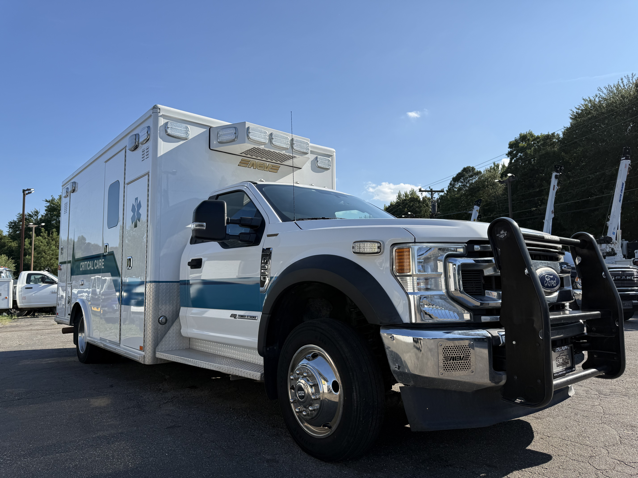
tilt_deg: +6.2
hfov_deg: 71.6
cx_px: 319
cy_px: 239
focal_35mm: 24
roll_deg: +0.9
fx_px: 442
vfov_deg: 56.8
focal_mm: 6.76
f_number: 1.78
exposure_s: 1/3953
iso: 80
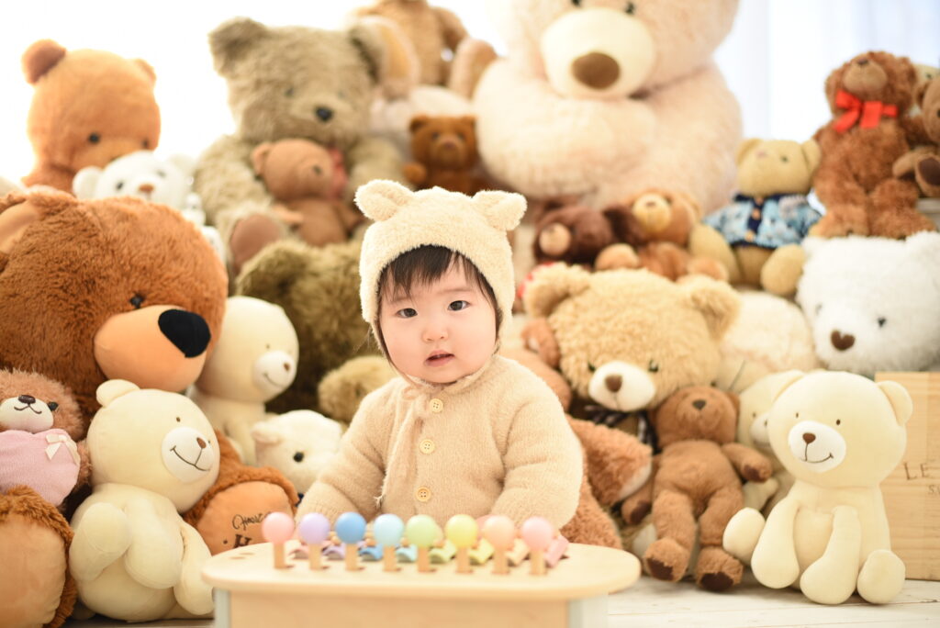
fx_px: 1306
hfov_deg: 39.6
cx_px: 470
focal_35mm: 50
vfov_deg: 27.0
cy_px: 314
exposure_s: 1/200
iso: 200
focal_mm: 50
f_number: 2.2
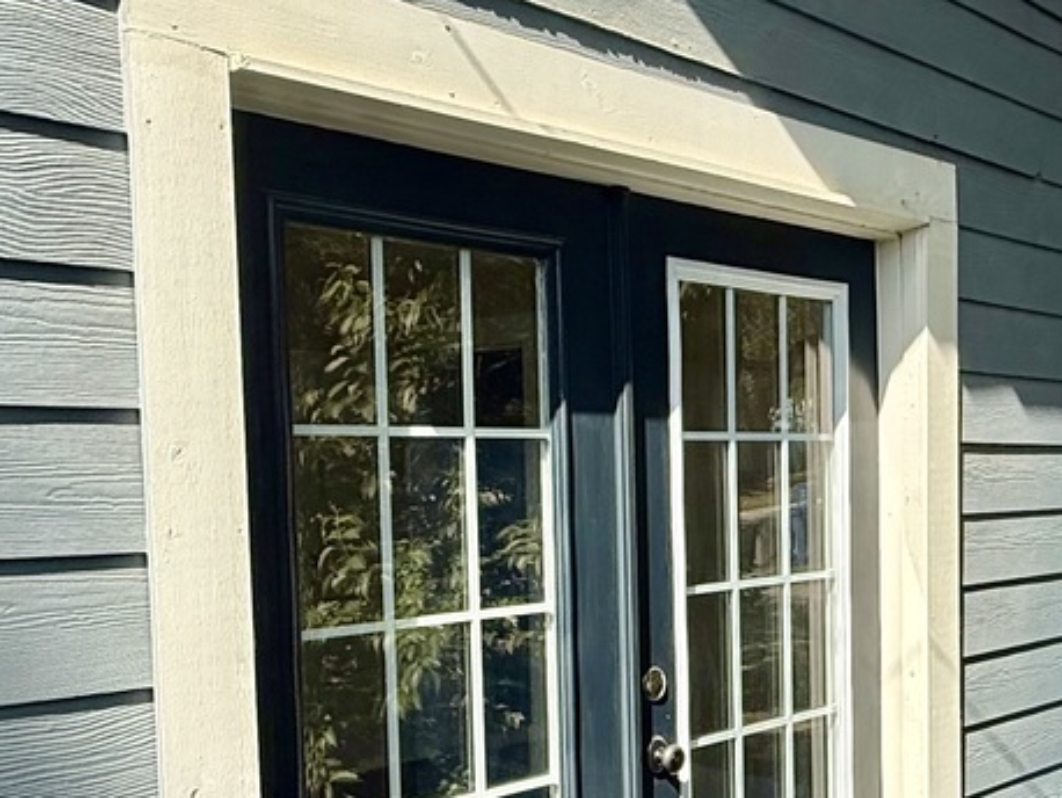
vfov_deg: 32.6
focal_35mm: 44
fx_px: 1351
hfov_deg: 42.4
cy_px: 541
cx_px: 700
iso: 50
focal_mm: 2.22
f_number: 2.2
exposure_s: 1/1259
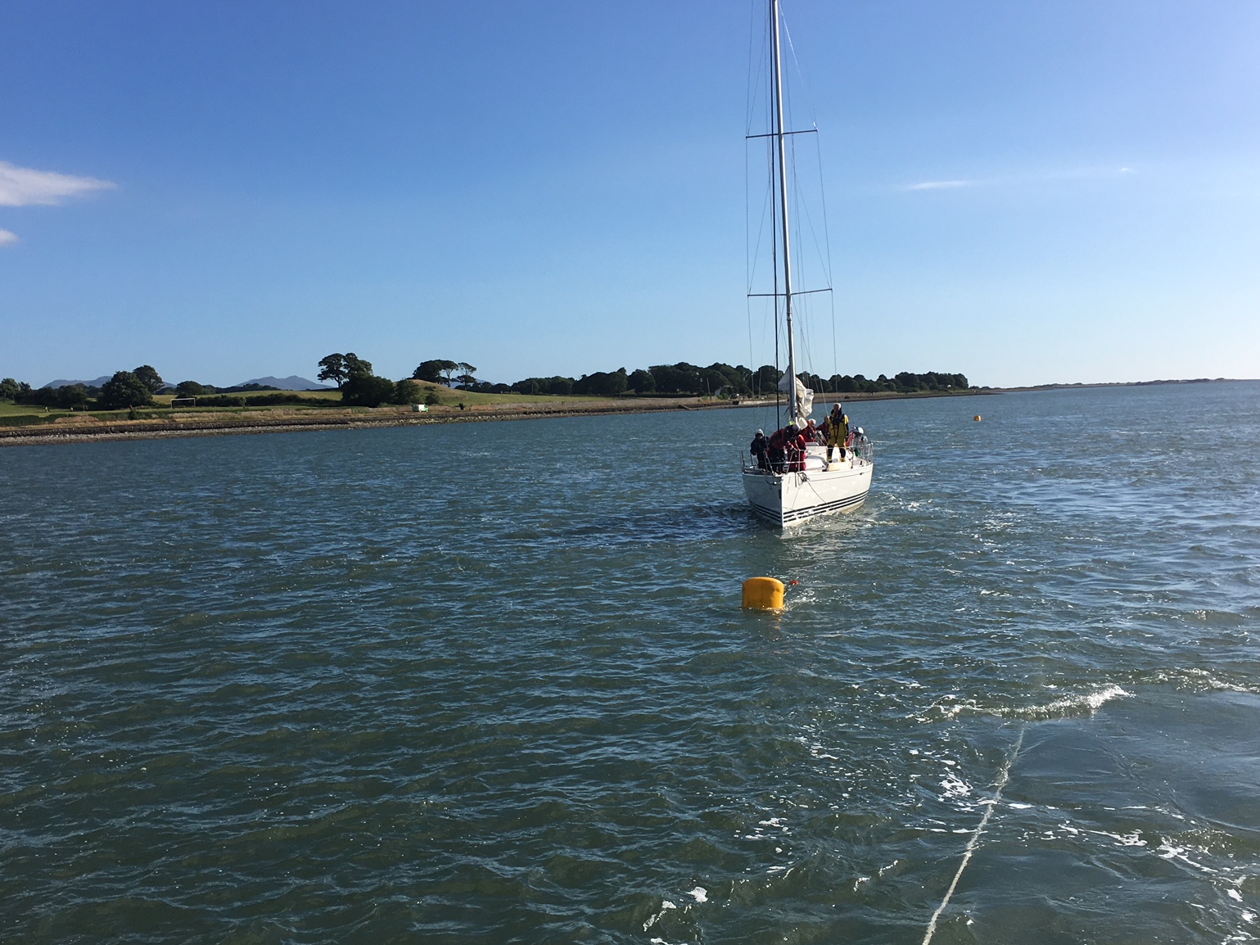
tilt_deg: -3.3
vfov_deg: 37.7
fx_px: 1383
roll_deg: +3.3
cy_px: 468
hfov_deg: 49.0
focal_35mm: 38
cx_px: 665
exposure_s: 1/2198
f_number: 2.2
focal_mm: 4.15
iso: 25
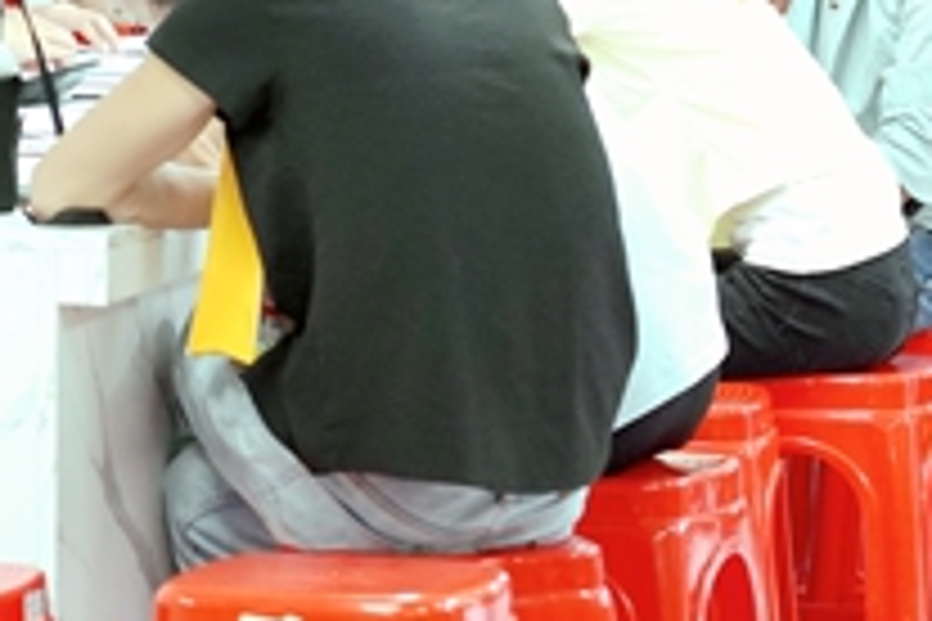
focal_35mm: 299
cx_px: 446
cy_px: -32
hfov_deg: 6.9
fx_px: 7740
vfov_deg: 4.6
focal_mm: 103
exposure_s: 1/160
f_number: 4
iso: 1600
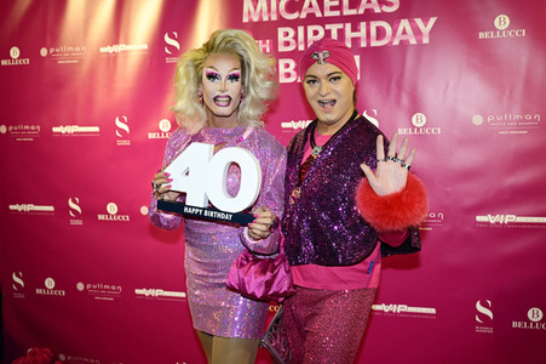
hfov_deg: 50.7
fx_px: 576
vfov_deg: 35.0
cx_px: 273
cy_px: 182
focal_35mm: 38
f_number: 4.5
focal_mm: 38
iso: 800
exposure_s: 1/160
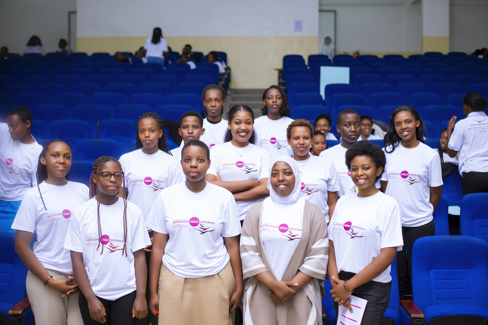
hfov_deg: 39.6
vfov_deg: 27.0
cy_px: 162
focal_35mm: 50
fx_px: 678
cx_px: 244
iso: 200
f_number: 2.8
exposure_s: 1/100
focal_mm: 50
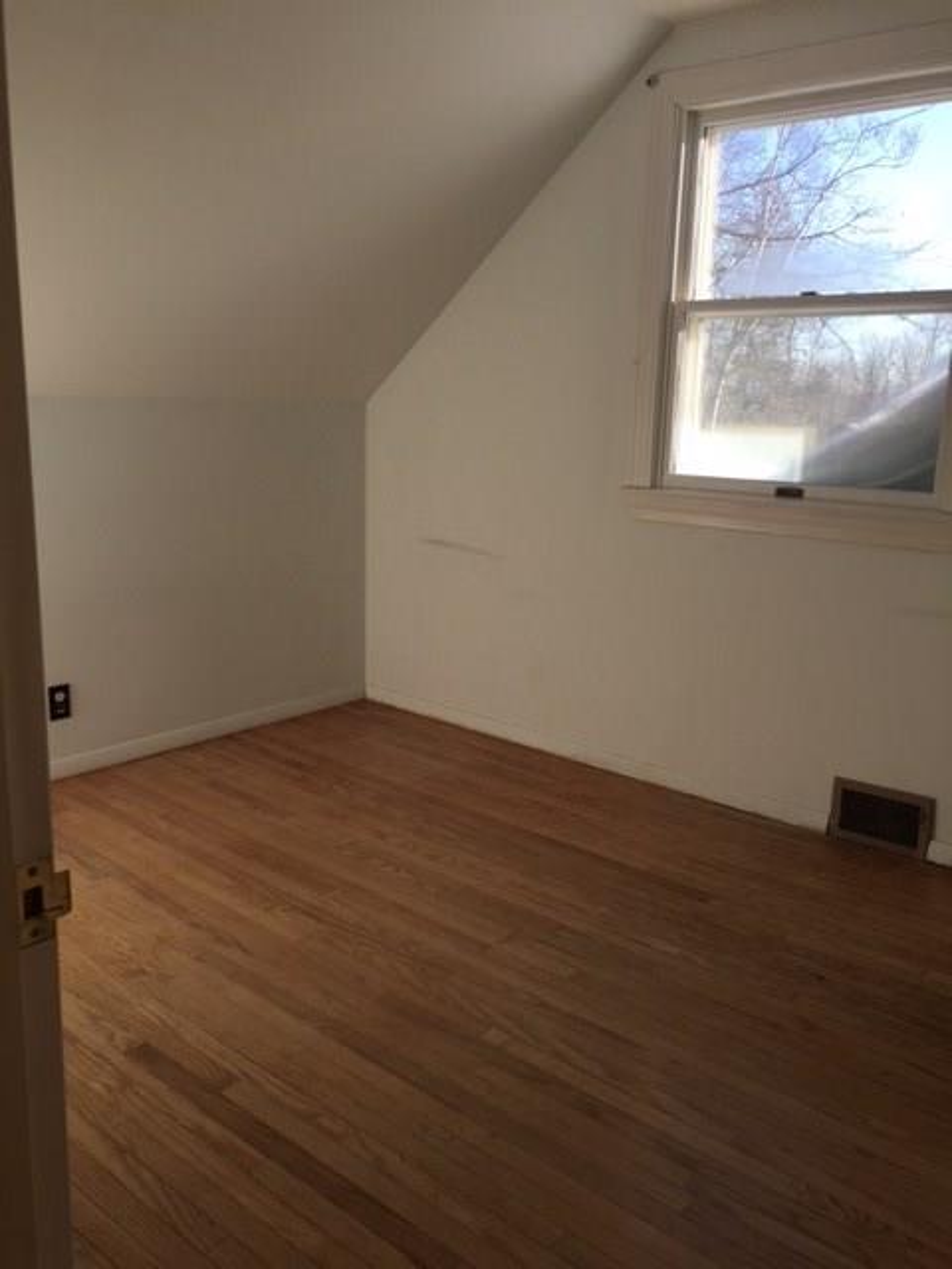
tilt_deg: -12.5
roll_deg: -1.5
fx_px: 1063
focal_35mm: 29
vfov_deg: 61.7
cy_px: 634
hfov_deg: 48.2
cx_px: 476
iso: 32
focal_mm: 4.15
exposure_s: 1/391
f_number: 2.2
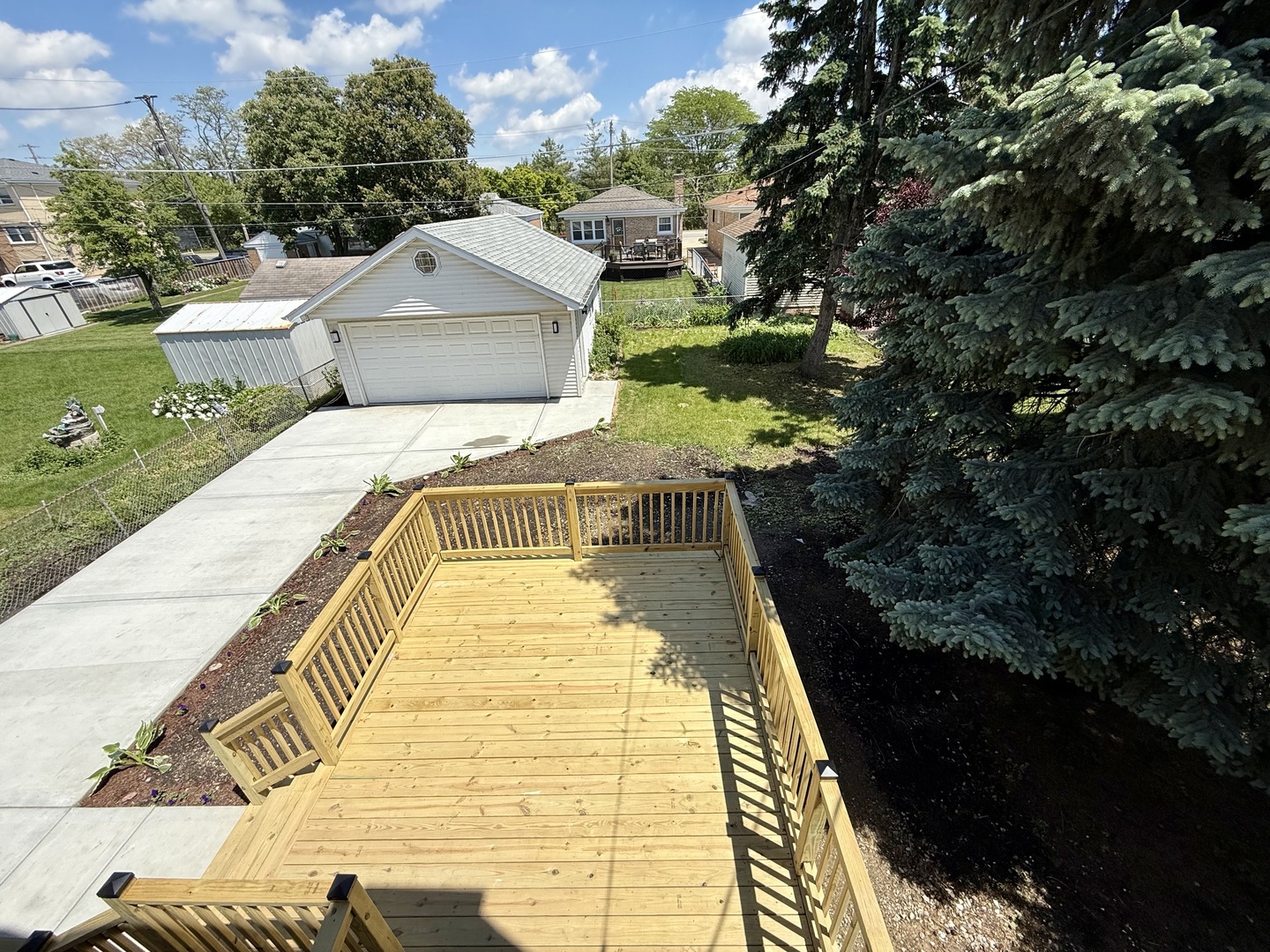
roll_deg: +1.9
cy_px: 476
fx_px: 514
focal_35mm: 14
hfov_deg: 102.1
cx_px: 635
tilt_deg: -28.3
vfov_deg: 85.7
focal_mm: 2.22
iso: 50
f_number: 2.2
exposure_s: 1/2092
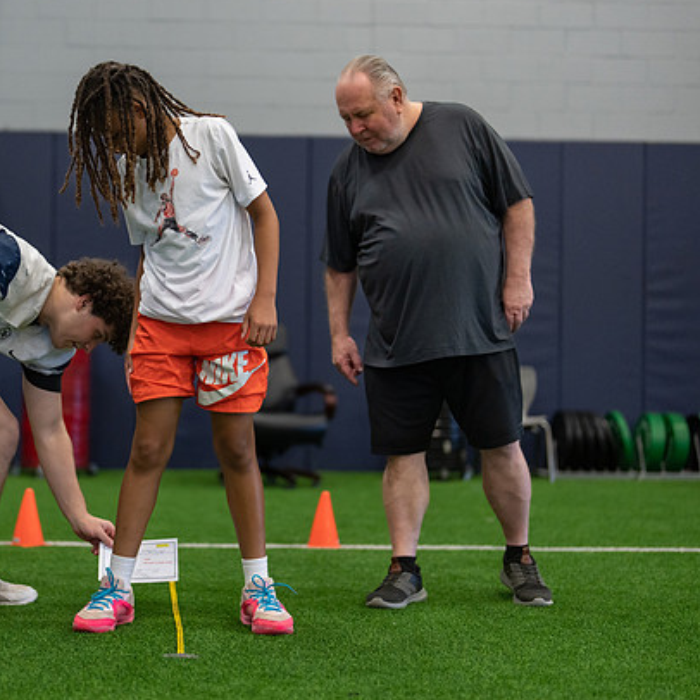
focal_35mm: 67
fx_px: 1533
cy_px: 347
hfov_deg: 25.5
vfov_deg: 25.7
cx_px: 207
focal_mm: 50
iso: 1250
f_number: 1.2
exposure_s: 1/1000
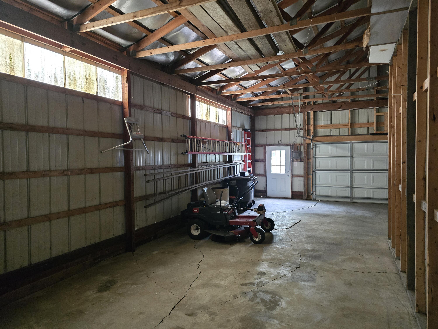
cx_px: 219
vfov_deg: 58.9
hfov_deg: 73.9
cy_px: 164
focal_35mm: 23
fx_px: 291
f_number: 1.7
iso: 1600
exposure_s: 1/60
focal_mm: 6.3
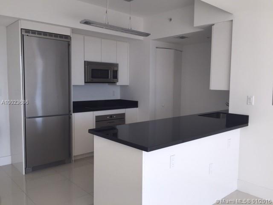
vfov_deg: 48.2
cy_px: 102
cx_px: 136
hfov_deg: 61.7
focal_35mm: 29
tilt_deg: -5.7
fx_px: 229
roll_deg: -1.2
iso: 32
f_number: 2.2
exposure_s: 1/293
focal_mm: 4.15
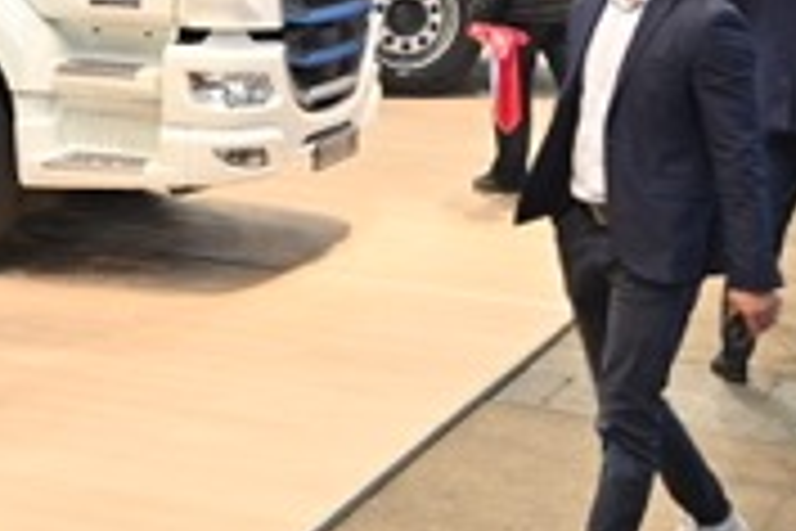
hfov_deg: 17.2
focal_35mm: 114
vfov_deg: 11.5
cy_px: -272
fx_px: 2516
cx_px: -148
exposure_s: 1/100
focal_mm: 31.5
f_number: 5
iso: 640
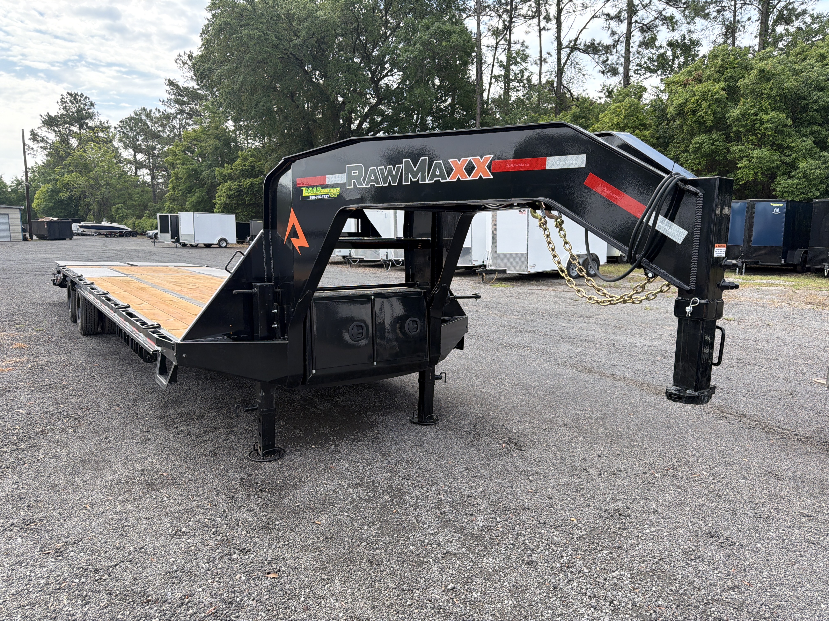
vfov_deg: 56.8
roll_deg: -0.1
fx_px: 575
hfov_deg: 71.6
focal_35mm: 24
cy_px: 310
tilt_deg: -5.9
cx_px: 414
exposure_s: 1/2000
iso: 100
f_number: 1.78
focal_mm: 6.76
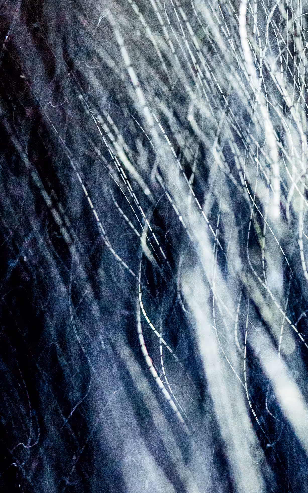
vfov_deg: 19.1
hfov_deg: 11.6
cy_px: 263
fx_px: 1464
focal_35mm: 109
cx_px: 426
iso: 800
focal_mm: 35
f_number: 8
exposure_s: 1/1.25
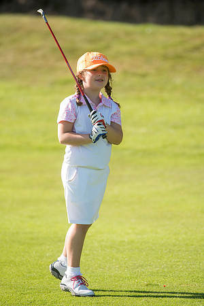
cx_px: 102
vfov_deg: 6.9
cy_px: 153
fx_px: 2550
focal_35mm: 300
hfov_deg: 4.6
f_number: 5.6
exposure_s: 1/1250
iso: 400
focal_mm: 300
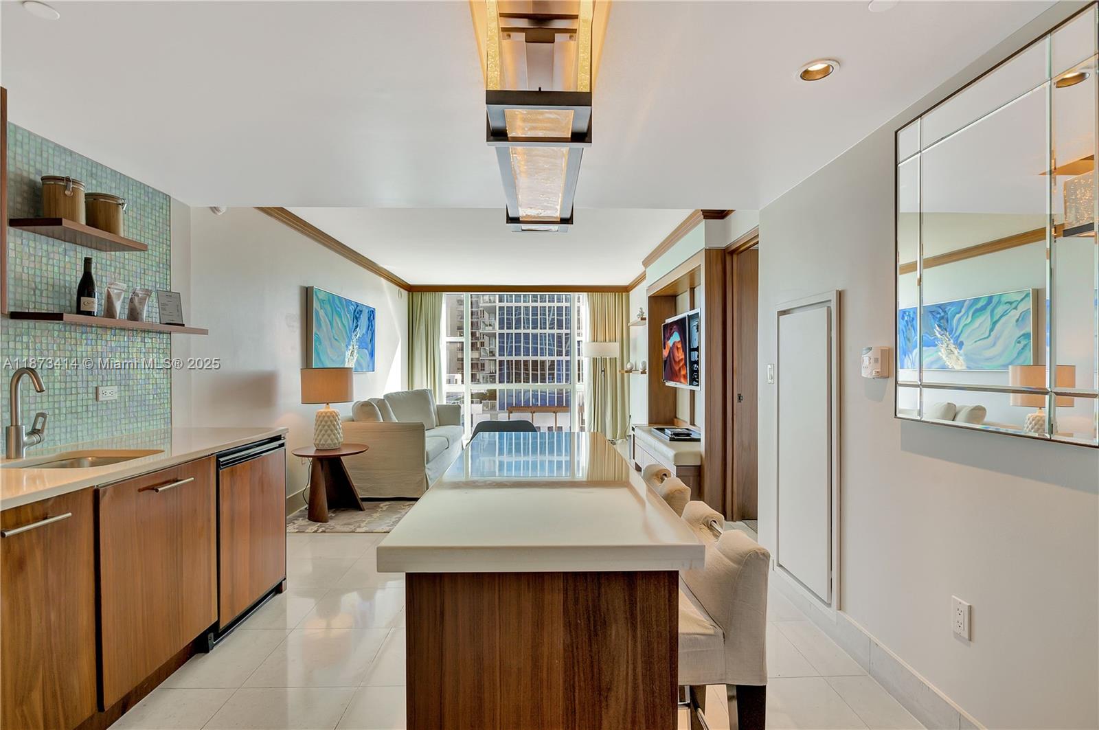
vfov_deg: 70.3
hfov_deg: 93.3
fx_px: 518
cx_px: 550
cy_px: 365
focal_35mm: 17
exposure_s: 1/25
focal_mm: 17
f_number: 6.3
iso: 100
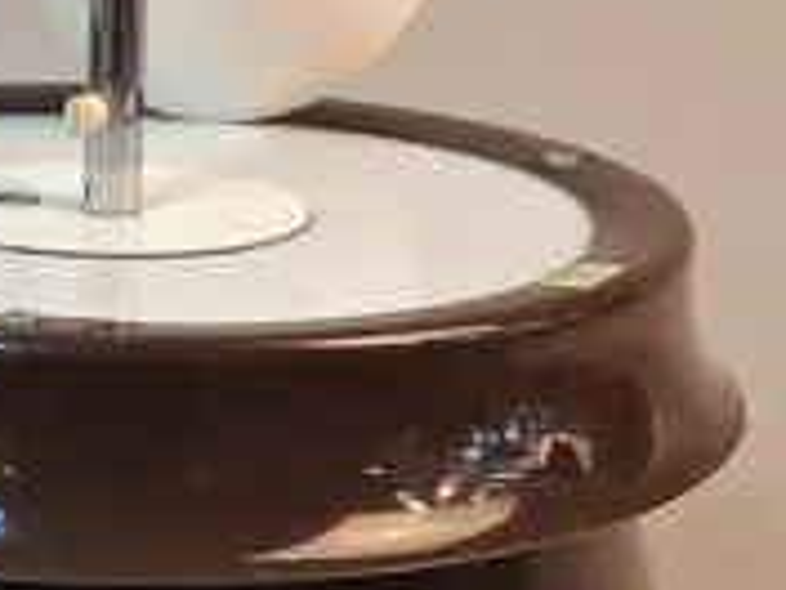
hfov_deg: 15.8
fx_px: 2793
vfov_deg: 11.9
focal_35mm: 123
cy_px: 586
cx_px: 76
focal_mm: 4
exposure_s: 1/50
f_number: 1.8
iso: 320
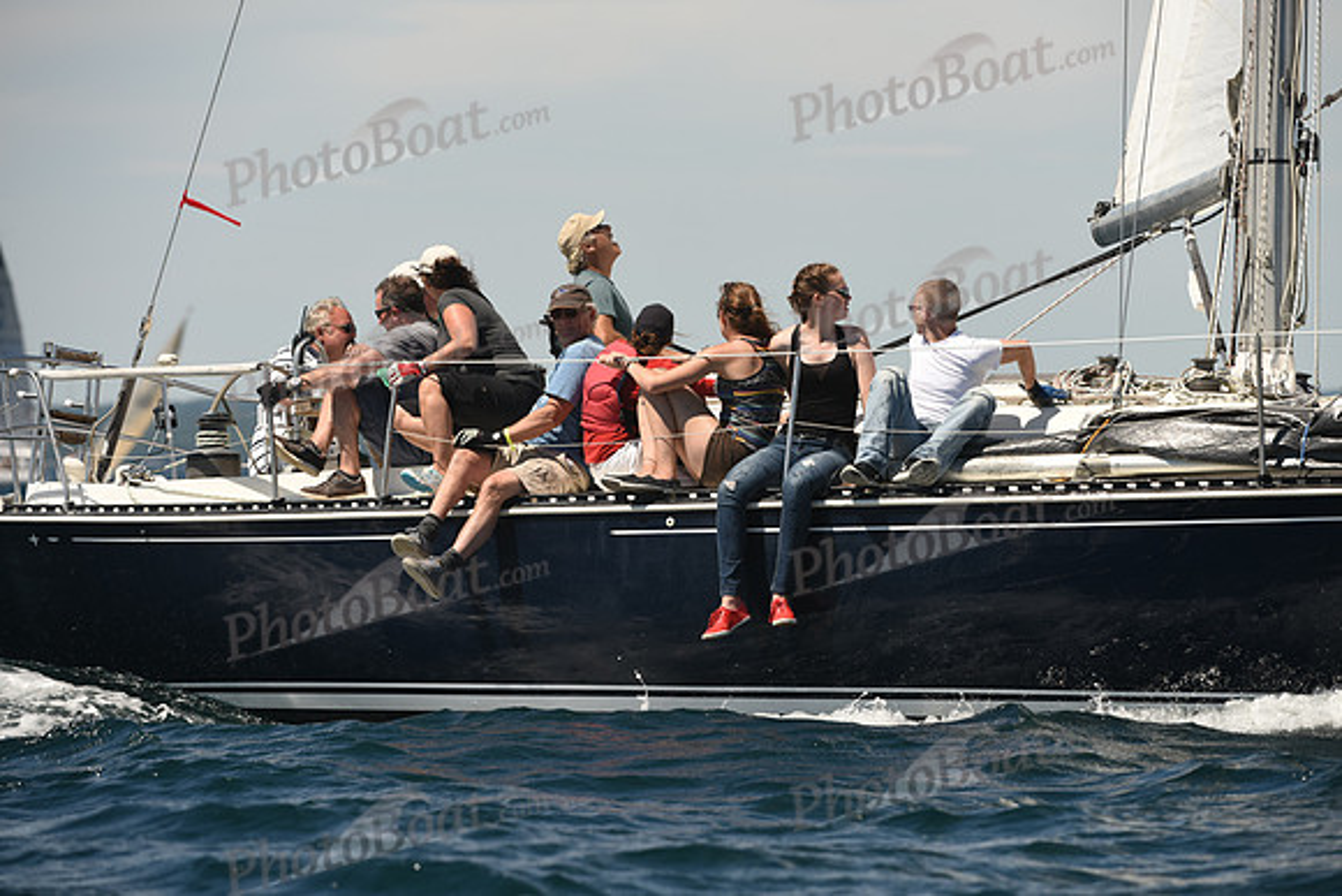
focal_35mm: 300
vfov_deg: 4.6
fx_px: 11185
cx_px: 671
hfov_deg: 6.9
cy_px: 448
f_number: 6.3
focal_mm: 300
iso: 250
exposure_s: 1/1000
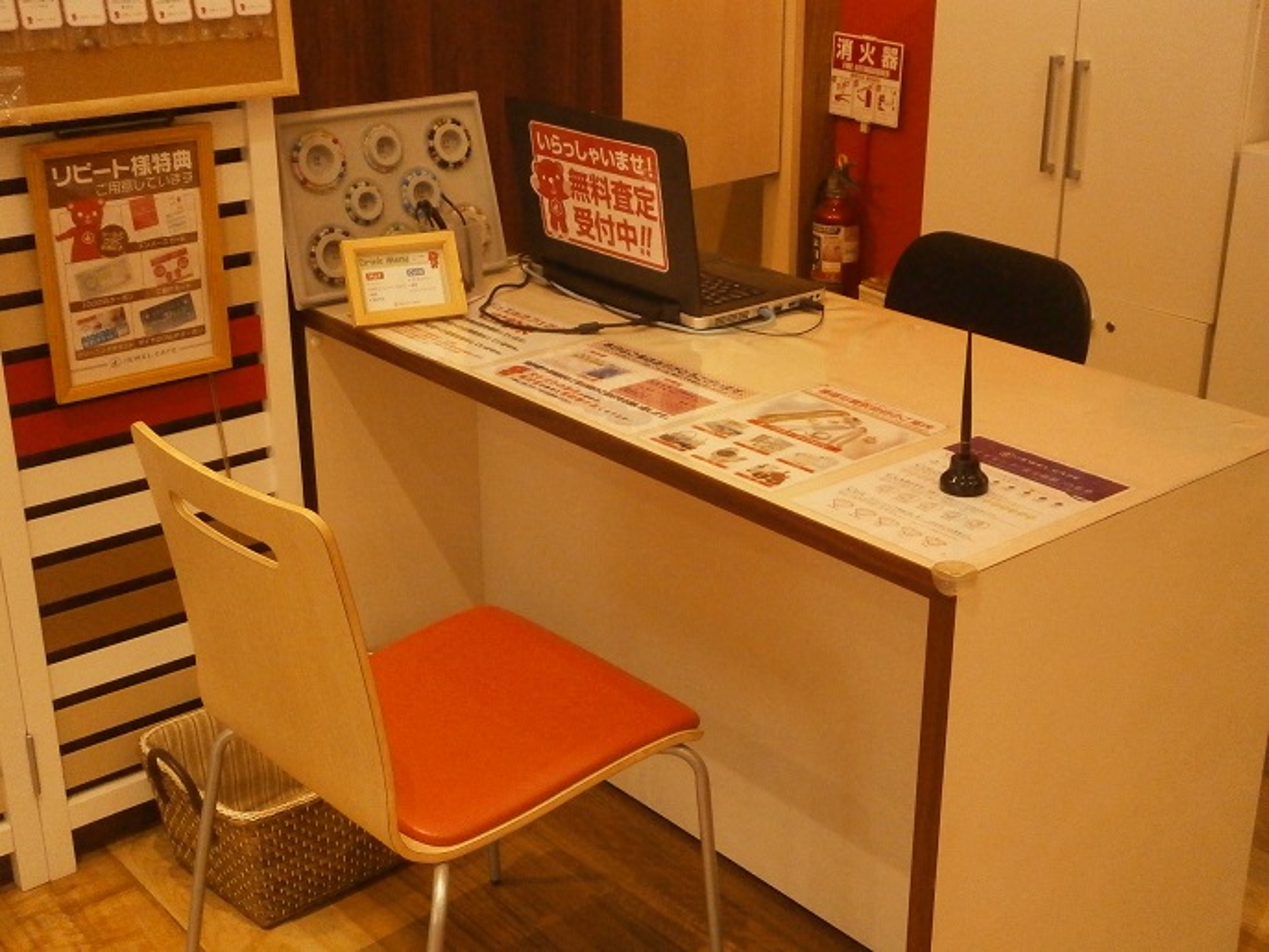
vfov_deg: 30.9
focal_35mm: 47
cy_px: 476
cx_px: 634
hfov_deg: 40.4
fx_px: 1723
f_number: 3.4
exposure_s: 1/80
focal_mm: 8.3
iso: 800
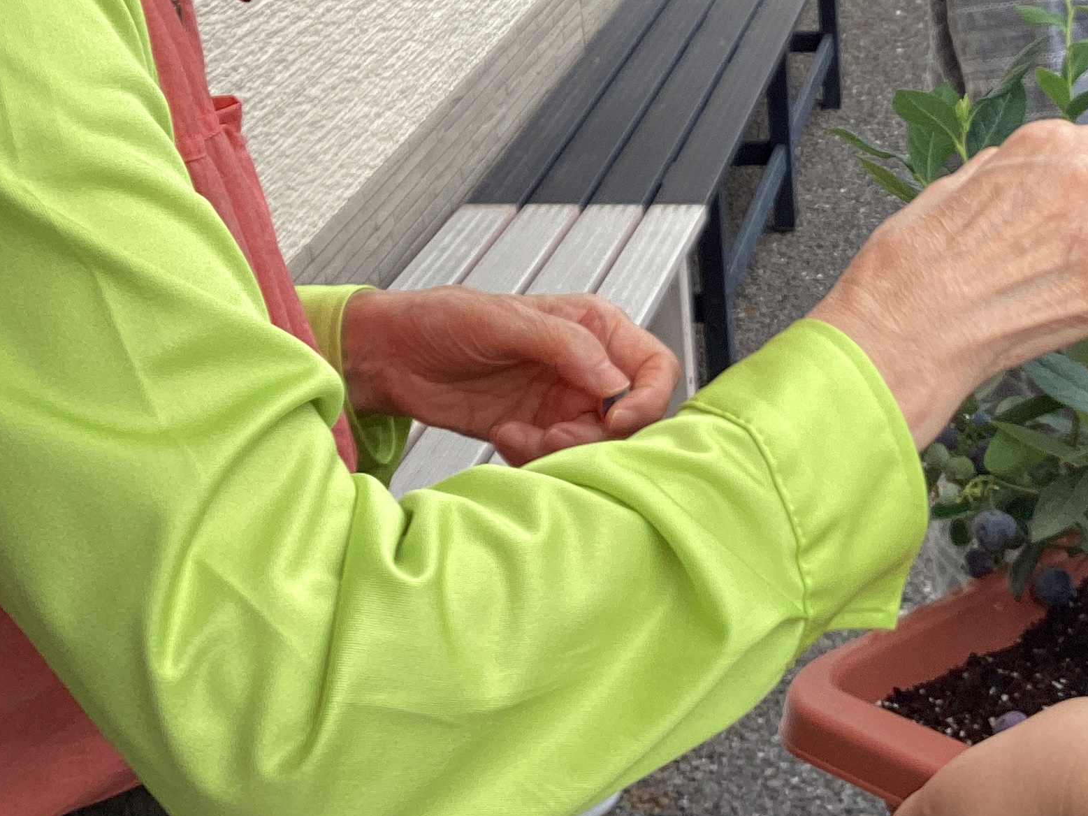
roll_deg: +3.3
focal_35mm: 65
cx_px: 913
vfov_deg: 22.2
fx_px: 2043
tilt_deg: -20.5
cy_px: 138
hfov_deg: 29.0
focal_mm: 3.3
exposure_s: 1/327
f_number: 2.4
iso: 25
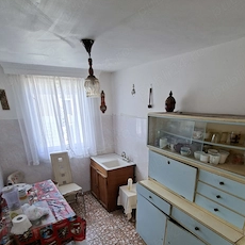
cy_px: 172
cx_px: 133
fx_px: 160
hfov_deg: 74.7
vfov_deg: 71.6
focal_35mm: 20
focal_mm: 1.74
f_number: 2.2
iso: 40
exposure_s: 1/40
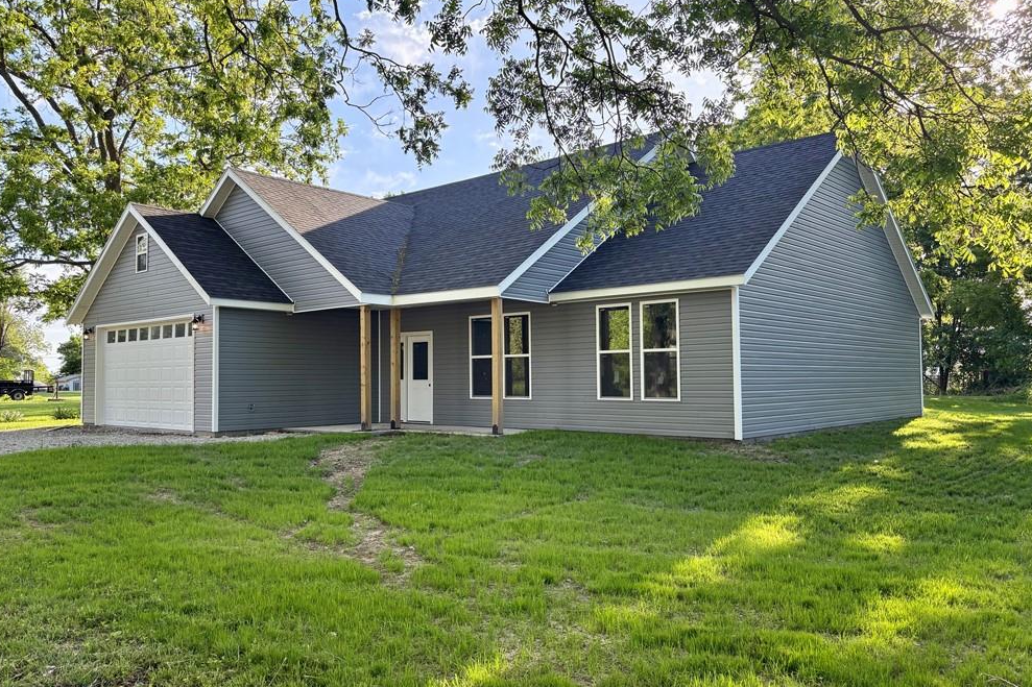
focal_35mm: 28
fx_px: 802
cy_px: 338
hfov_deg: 65.5
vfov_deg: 46.4
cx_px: 522
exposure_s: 1/654
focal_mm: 5.96
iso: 64
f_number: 1.6
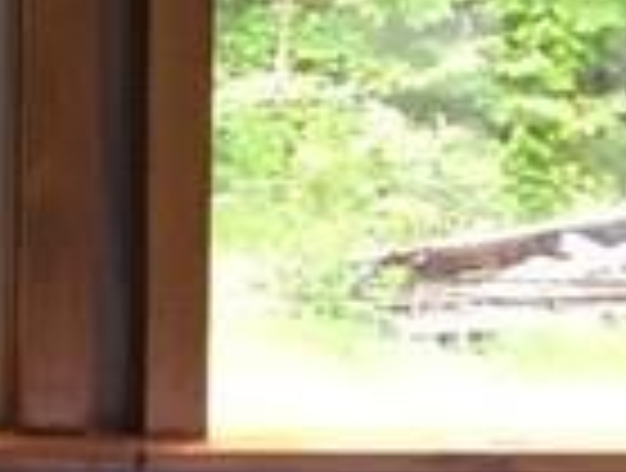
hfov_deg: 8.0
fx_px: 3862
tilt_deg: -3.5
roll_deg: +0.1
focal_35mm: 213
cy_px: -76
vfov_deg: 7.0
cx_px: -1211
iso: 25
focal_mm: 4.15
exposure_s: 1/30
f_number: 2.2
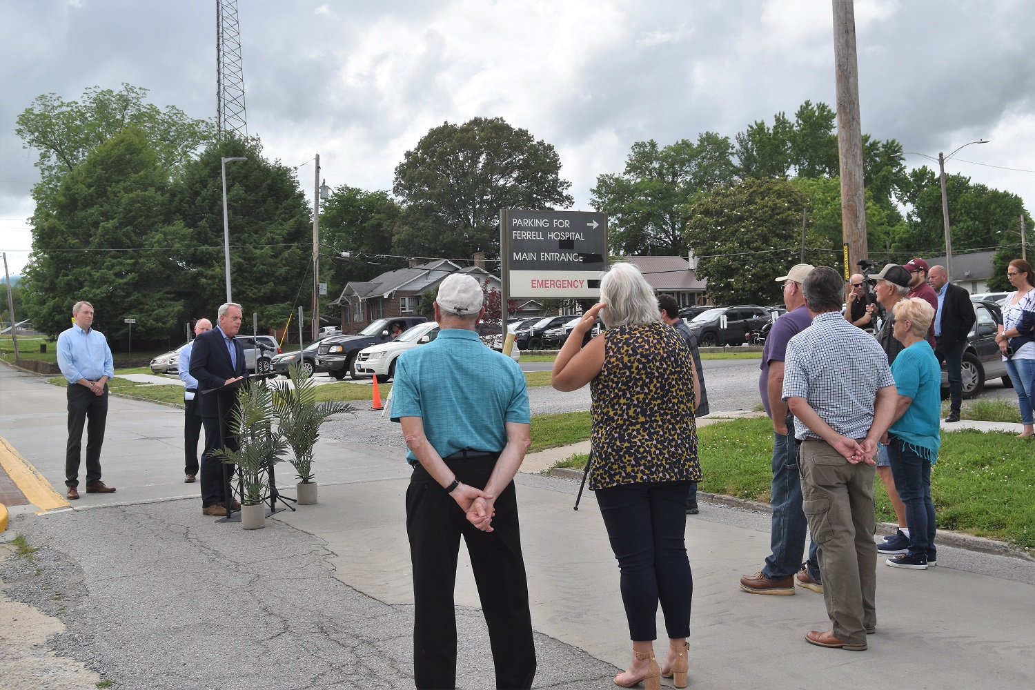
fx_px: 1121
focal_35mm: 39
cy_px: 345
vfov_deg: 34.2
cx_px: 518
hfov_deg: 49.6
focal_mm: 26
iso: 200
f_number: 9
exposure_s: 1/320
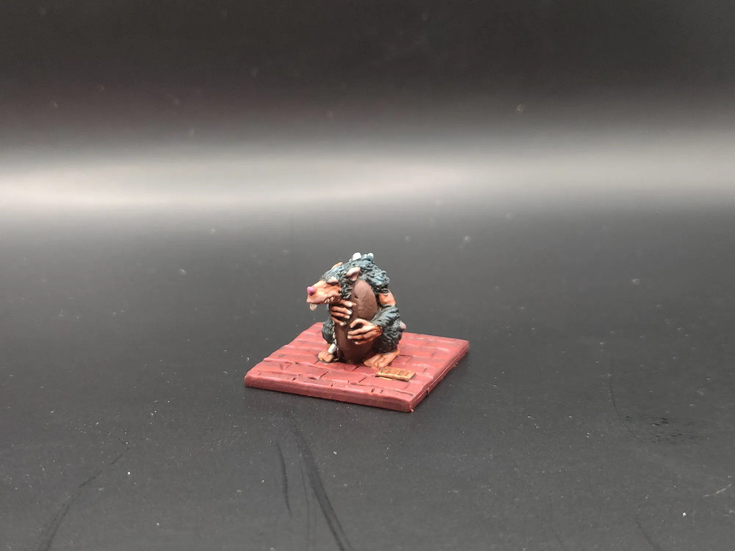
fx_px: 531
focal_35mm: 25
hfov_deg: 69.4
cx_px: 368
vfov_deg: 54.9
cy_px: 276
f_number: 1.7
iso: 320
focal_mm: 4.25
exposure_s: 1/50
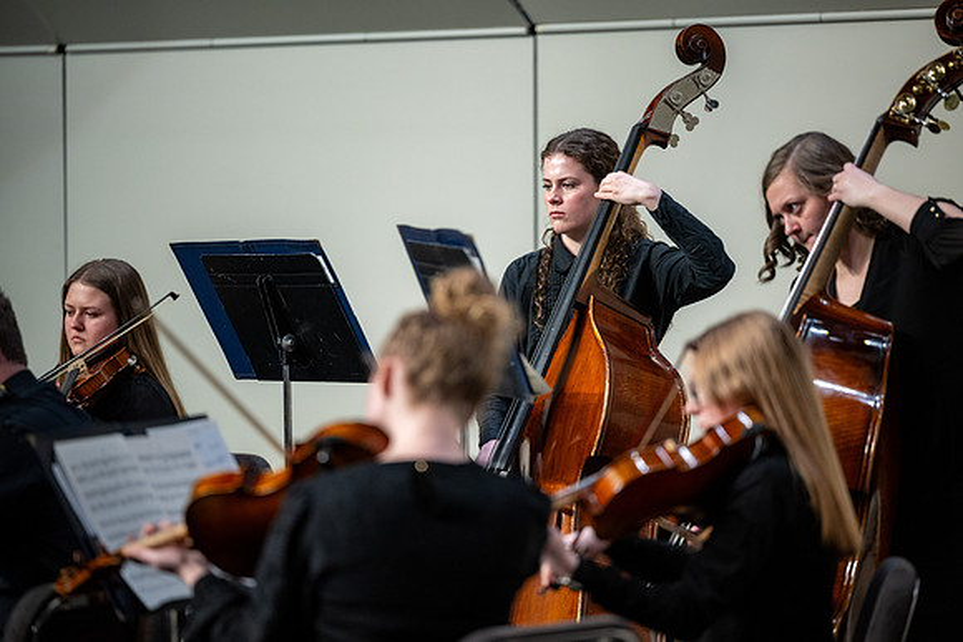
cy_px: 321
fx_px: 5351
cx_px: 482
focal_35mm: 200
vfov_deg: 6.9
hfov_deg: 10.3
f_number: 2.8
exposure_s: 1/400
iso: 1000
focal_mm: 200
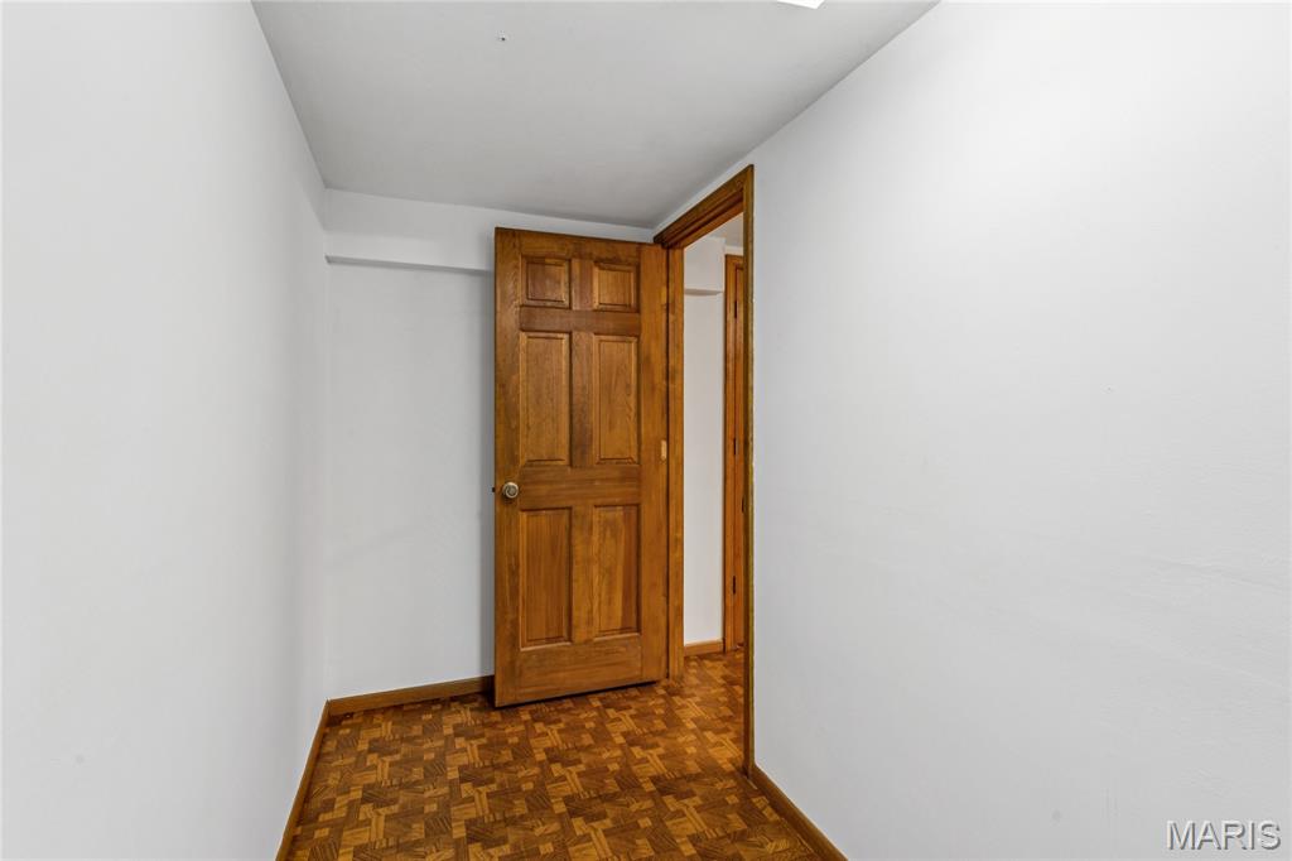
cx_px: 646
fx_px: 581
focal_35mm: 16
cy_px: 430
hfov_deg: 96.0
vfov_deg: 73.0
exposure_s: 1
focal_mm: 16.2
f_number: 13
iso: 200
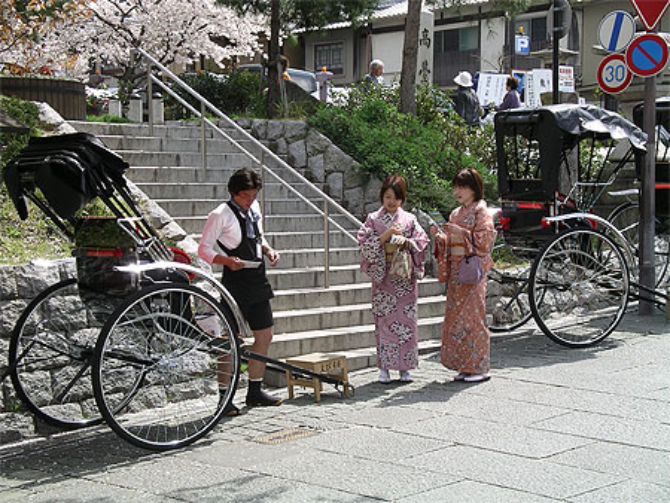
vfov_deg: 20.5
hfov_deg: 27.0
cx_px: 335
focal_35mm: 72
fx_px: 1394
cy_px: 252
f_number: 4.5
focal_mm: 14.9
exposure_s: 1/375
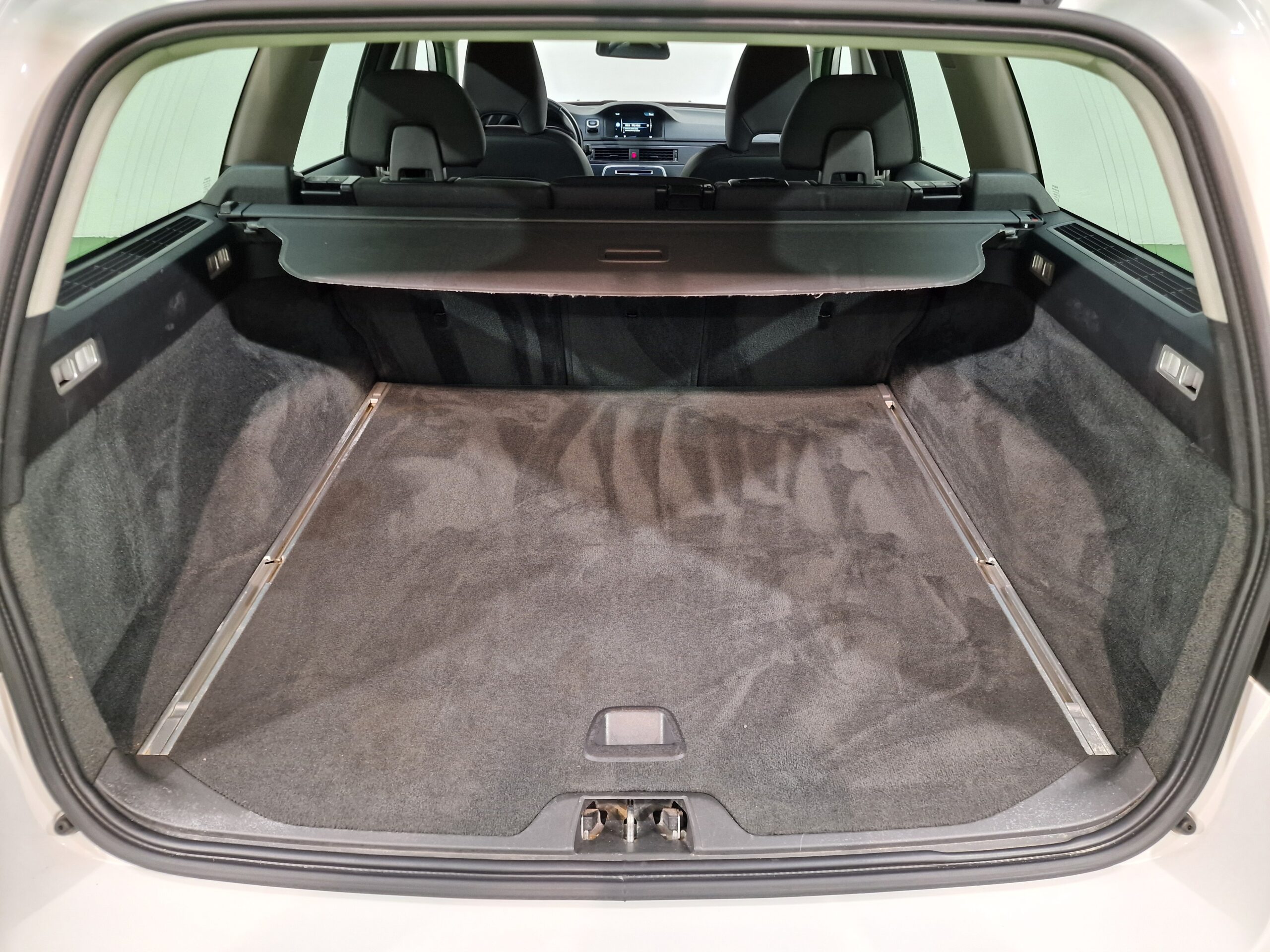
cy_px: 476
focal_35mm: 23
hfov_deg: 73.9
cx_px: 635
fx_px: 844
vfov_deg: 58.9
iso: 320
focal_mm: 6.4
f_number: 1.8
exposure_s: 1/33
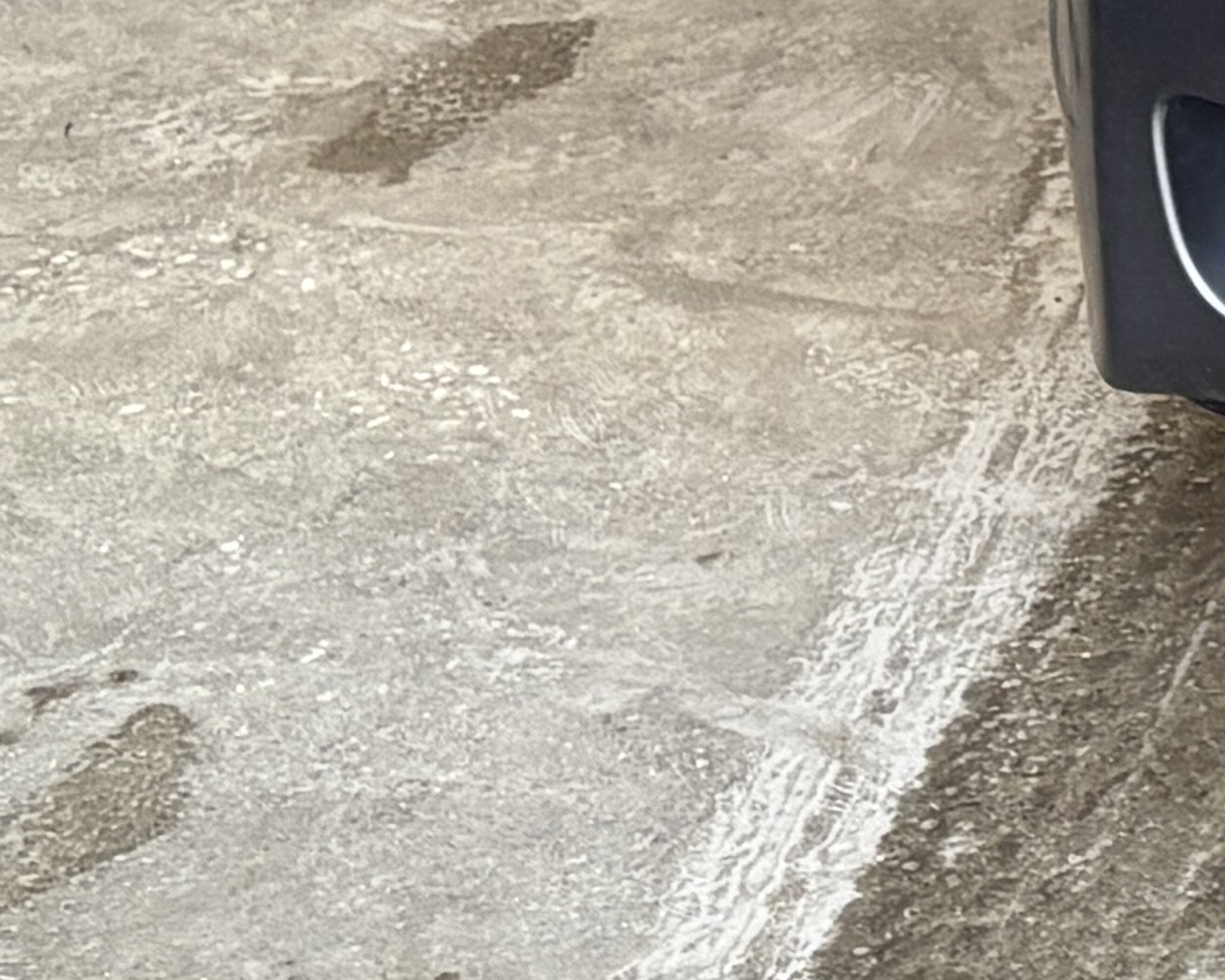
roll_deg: -1.1
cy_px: -852
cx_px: 2807
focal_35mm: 165
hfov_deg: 10.3
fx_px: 5981
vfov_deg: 8.9
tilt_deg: -11.0
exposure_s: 1/89
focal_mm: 5.96
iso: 125
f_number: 1.6
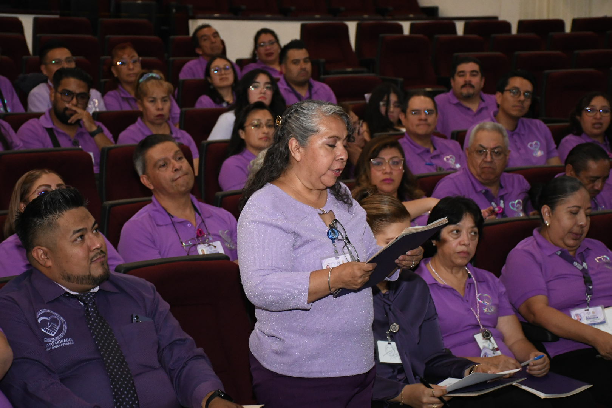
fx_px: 1326
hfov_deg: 26.0
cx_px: 306
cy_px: 204
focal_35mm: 78
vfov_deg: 17.5
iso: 4000
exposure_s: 1/125
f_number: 5.6
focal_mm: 52
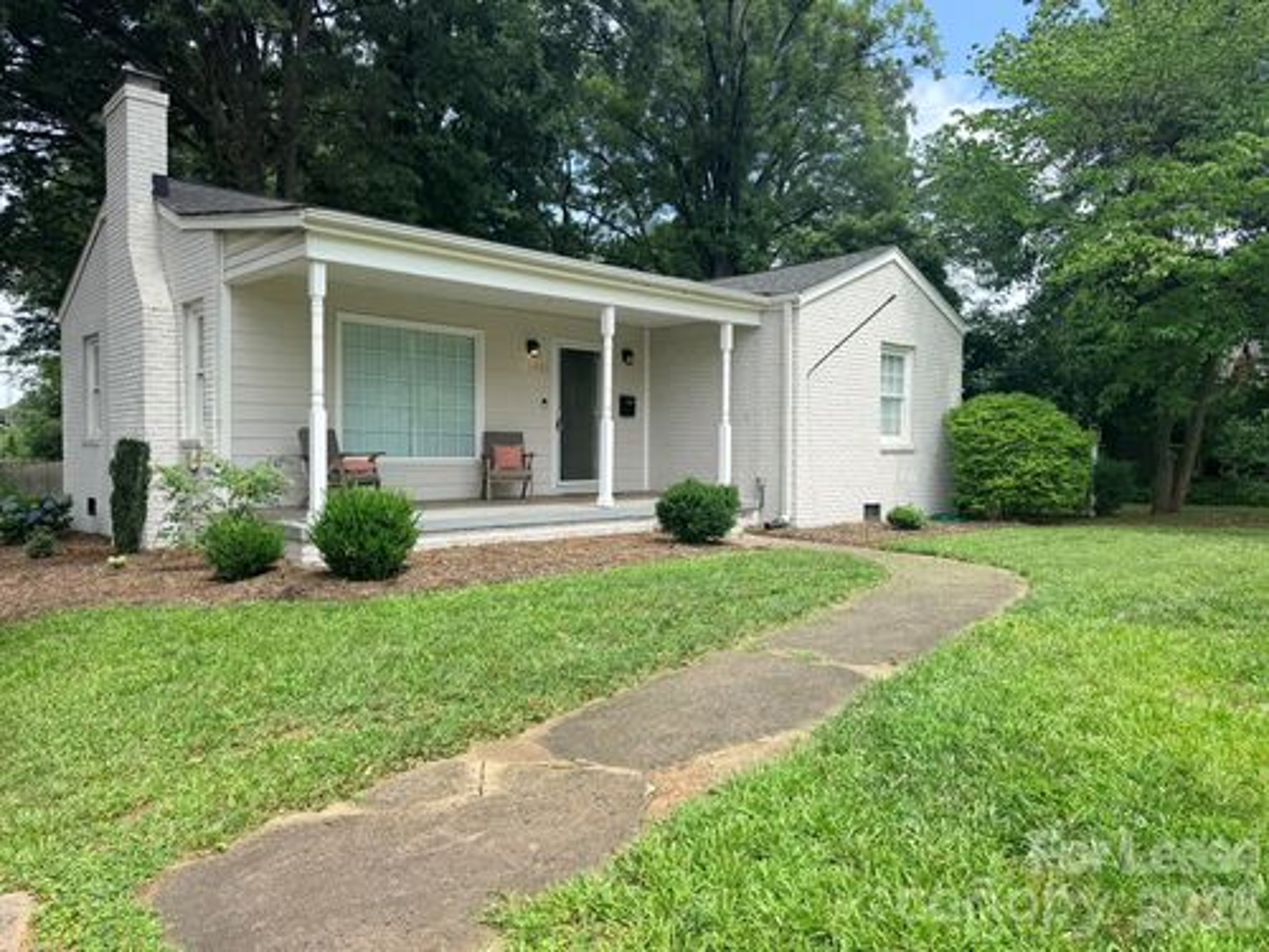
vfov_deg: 56.8
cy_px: 476
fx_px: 880
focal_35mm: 24
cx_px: 634
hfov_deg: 71.6
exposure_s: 1/2370
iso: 80
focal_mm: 6.76
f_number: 1.78
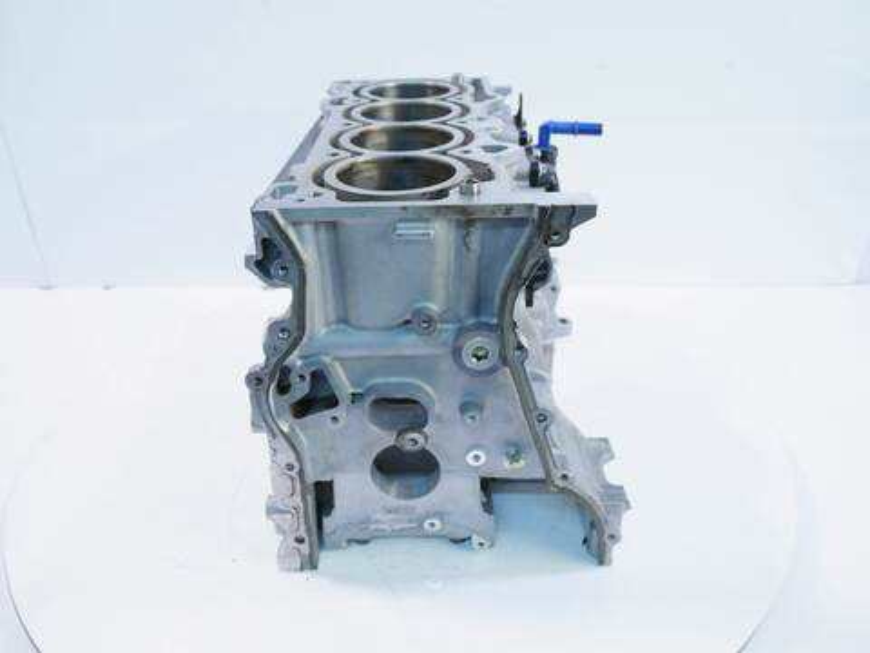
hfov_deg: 60.0
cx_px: 435
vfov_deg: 46.8
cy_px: 326
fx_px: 754
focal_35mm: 30
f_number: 3.8
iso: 320
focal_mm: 15
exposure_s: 1/60
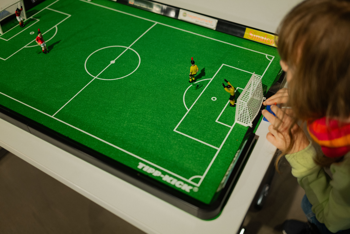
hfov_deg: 54.4
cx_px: 175
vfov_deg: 37.9
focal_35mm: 35
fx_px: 340
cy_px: 117
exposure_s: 1/500
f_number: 2
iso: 800
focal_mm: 35
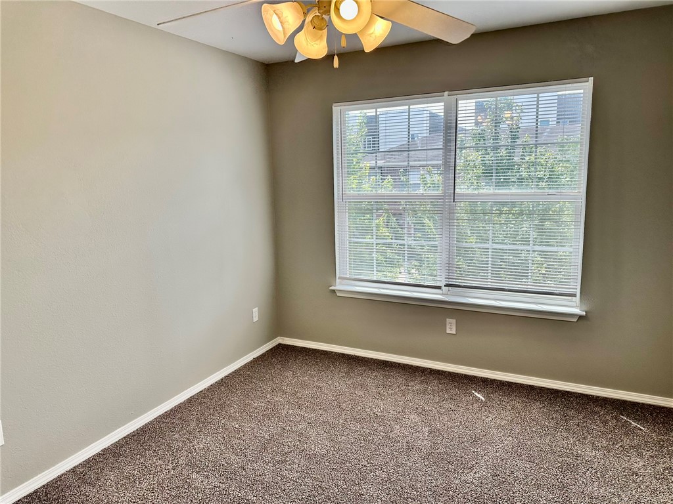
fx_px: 467
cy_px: 252
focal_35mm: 24
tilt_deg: -7.7
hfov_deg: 71.6
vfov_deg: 56.8
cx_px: 336
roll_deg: +1.4
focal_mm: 6.86
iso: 80
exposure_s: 1/486
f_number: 1.78
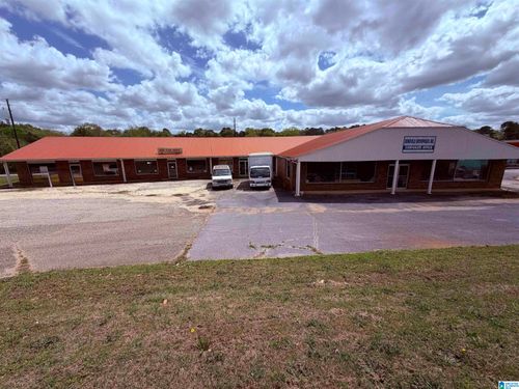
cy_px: 194
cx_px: 260
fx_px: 210
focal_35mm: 14
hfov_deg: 102.1
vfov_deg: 85.7
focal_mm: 2.22
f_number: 2.2
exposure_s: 1/1497
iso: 20
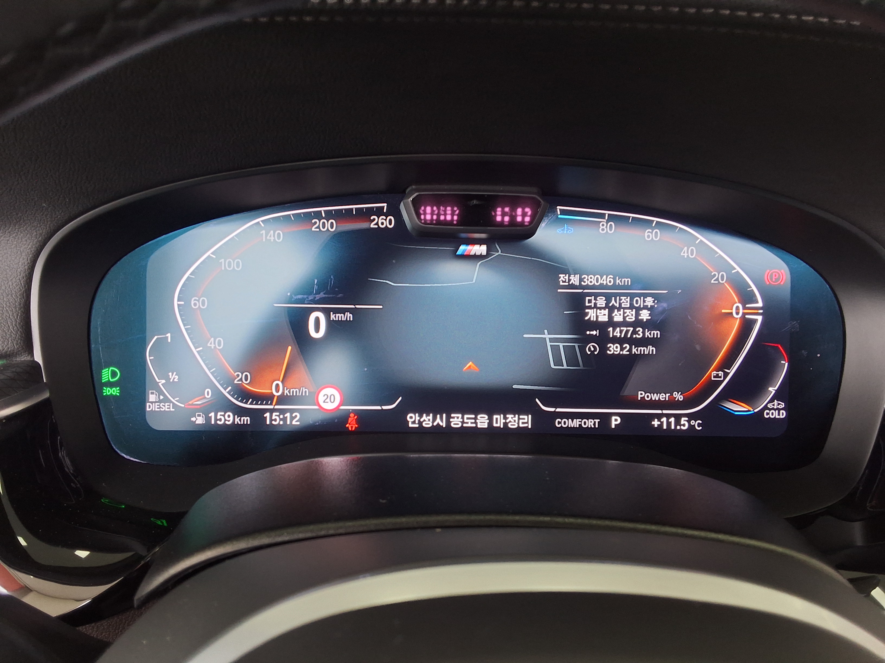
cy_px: 332
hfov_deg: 63.4
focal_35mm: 28
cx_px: 442
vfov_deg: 49.7
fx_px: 716
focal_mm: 2.91
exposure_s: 1/40
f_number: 1.9
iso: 160
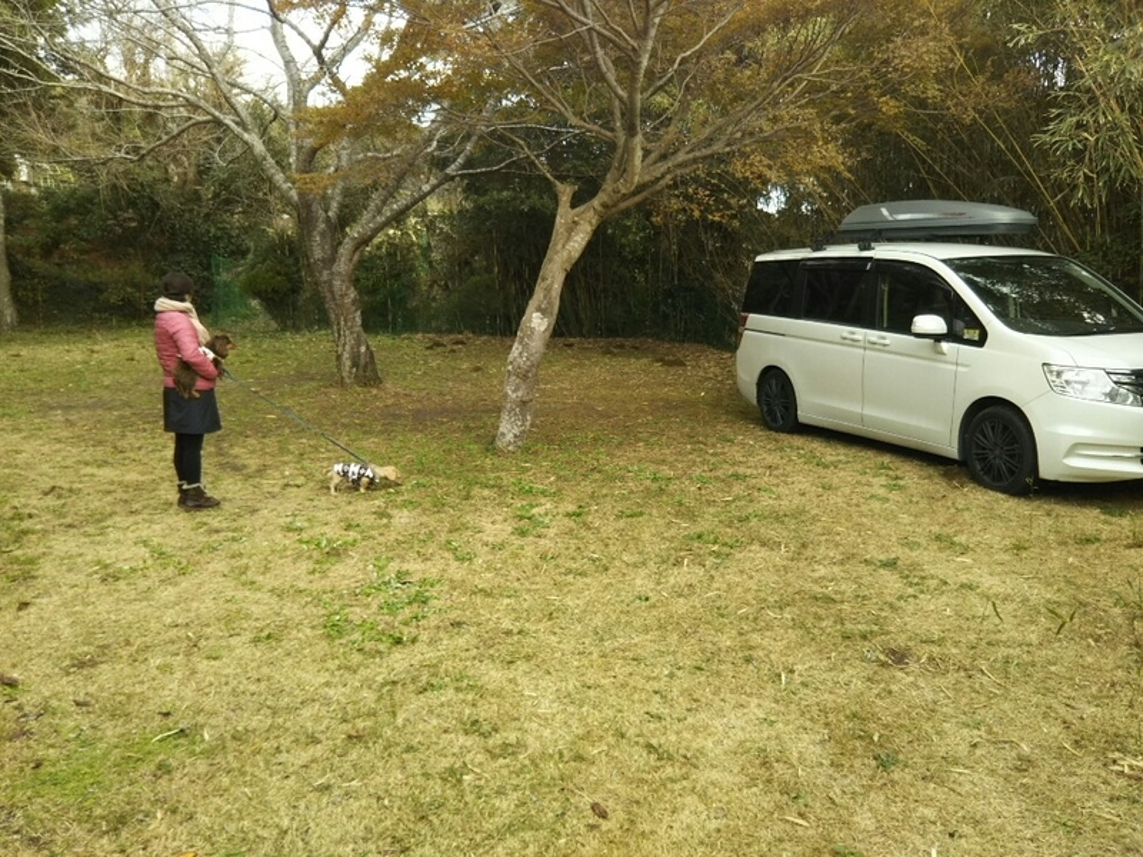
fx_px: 991
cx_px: 572
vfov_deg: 46.8
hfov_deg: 60.0
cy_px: 428
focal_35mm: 30
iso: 25
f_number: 2.2
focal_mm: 4
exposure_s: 1/120
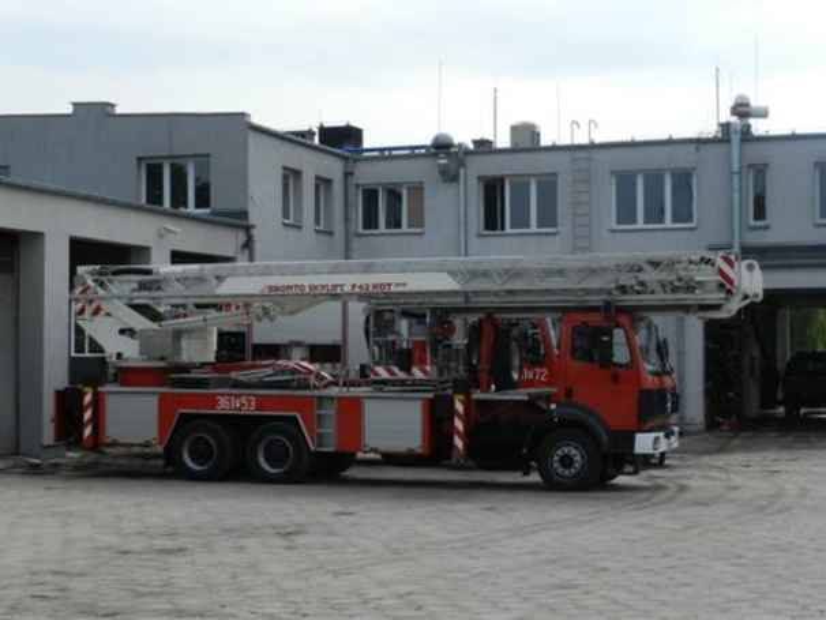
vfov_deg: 21.6
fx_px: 1623
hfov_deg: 28.5
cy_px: 310
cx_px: 413
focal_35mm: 68
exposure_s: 1/800
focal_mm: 12.1
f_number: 4.7
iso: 160
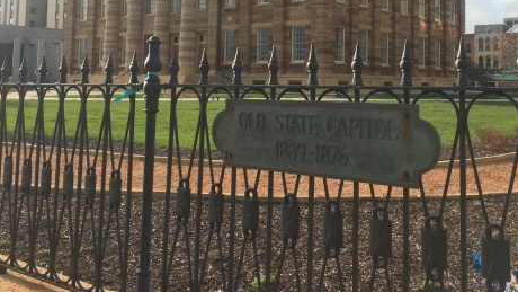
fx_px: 604
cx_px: 343
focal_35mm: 44
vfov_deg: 26.3
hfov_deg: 45.7
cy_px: 30
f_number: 2.2
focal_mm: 4.15
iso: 25
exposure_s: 1/605
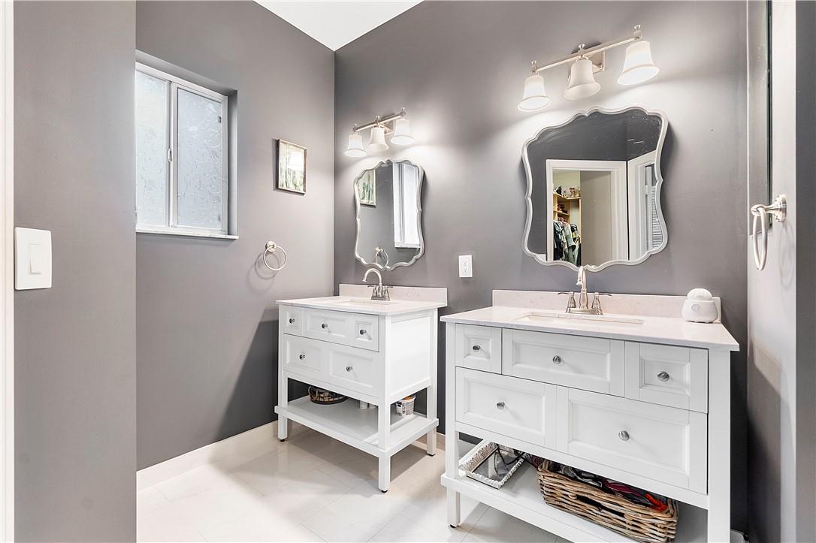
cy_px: 272
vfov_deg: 77.3
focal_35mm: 15
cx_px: 408
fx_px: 340
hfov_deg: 100.4
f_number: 8
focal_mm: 10
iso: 250
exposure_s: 1/5
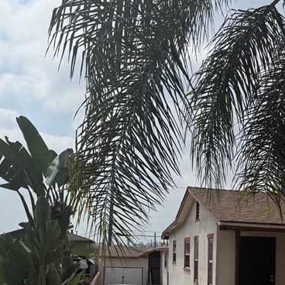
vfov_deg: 27.6
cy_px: 274
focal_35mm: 59
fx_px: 550
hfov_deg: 27.7
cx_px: 270
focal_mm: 6.76
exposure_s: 1/11905
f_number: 1.78
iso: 125
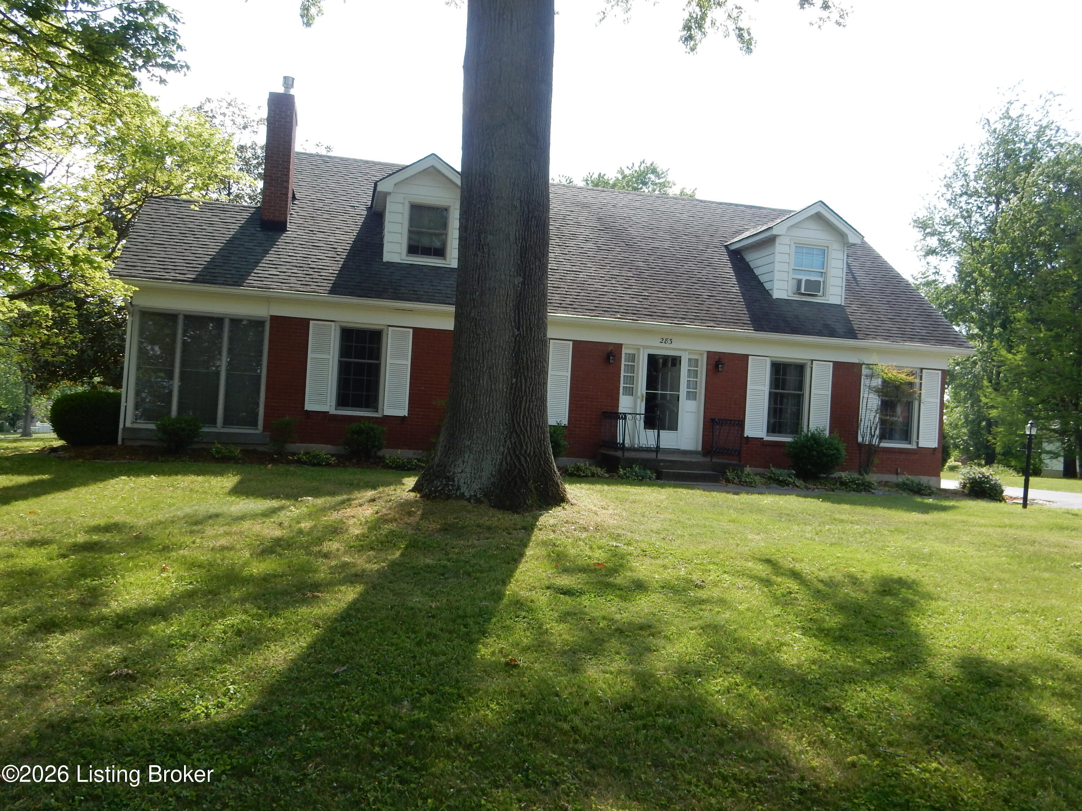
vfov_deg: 46.8
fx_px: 938
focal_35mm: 30
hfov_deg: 60.0
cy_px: 406
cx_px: 541
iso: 125
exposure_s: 1/400
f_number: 4
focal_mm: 5.4
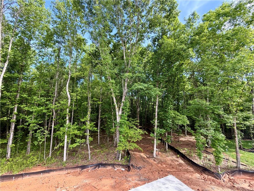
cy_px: 96
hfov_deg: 102.1
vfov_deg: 85.7
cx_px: 127
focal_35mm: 14
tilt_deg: +7.1
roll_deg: -1.2
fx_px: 103
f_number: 2.2
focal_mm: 2.22
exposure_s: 1/155
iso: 40
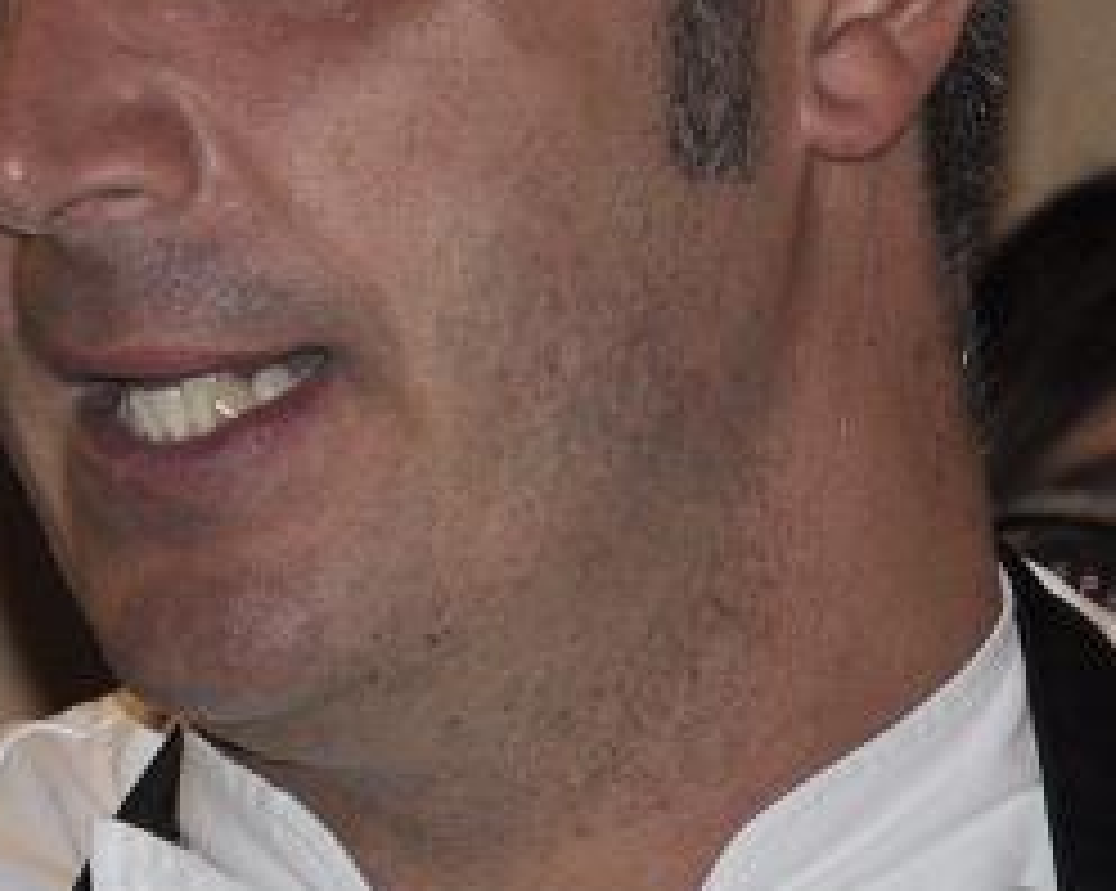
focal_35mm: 482
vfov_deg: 3.2
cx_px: 232
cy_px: 794
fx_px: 15908
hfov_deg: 4.0
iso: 640
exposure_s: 1/60
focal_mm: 66
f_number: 5.3
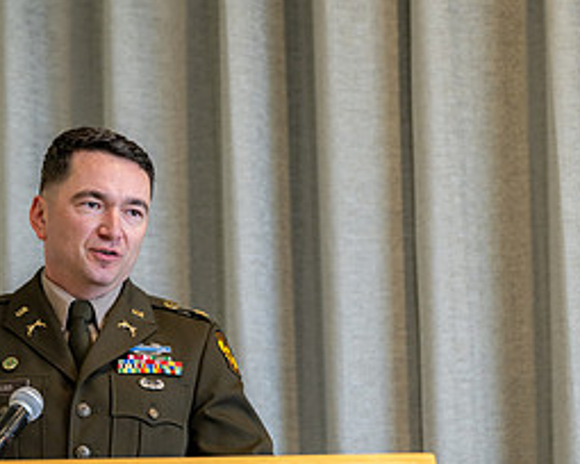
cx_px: 198
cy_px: 295
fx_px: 3004
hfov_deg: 11.0
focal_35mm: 175
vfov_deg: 8.8
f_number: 2.8
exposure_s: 1/125
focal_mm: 82
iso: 400
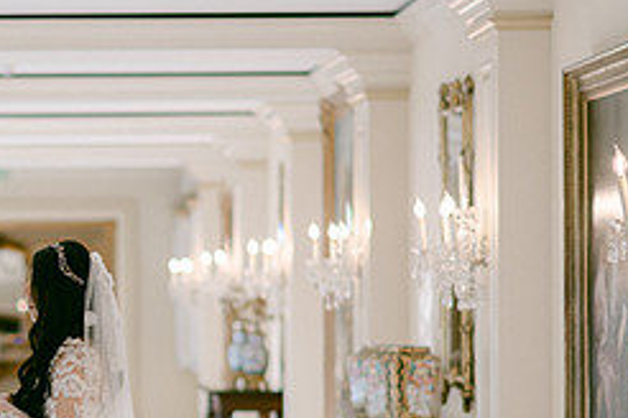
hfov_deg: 10.2
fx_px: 3489
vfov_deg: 6.9
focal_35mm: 200
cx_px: -26
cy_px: 381
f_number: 1.8
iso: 100
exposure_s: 1/250
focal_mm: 85
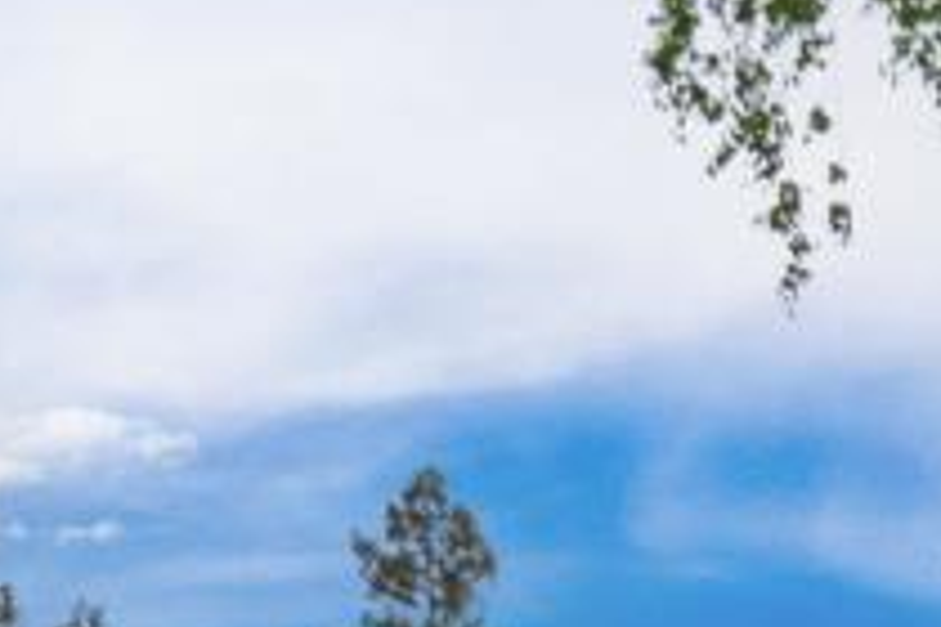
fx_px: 5593
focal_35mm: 214
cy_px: 1747
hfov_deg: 9.0
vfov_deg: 6.0
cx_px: -959
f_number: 6.3
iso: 200
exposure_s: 1/250
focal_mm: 20
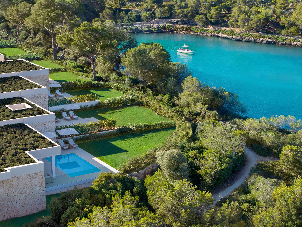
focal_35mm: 70
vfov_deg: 21.0
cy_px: 114
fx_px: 611
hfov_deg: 27.8
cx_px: 151
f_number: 2.8
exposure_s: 1/500
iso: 100
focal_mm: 19.35
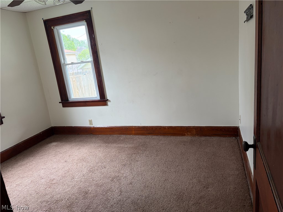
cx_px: 142
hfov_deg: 67.3
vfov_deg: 53.1
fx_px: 213
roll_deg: +8.0
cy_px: 106
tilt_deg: -13.2
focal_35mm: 26
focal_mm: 5.96
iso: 125
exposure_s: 1/154
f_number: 1.6
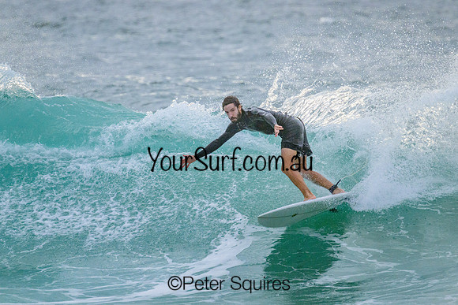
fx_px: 11246
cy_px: 140
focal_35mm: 884
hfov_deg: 2.3
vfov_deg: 1.6
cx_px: 241
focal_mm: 800
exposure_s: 1/2000
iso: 2800
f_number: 11
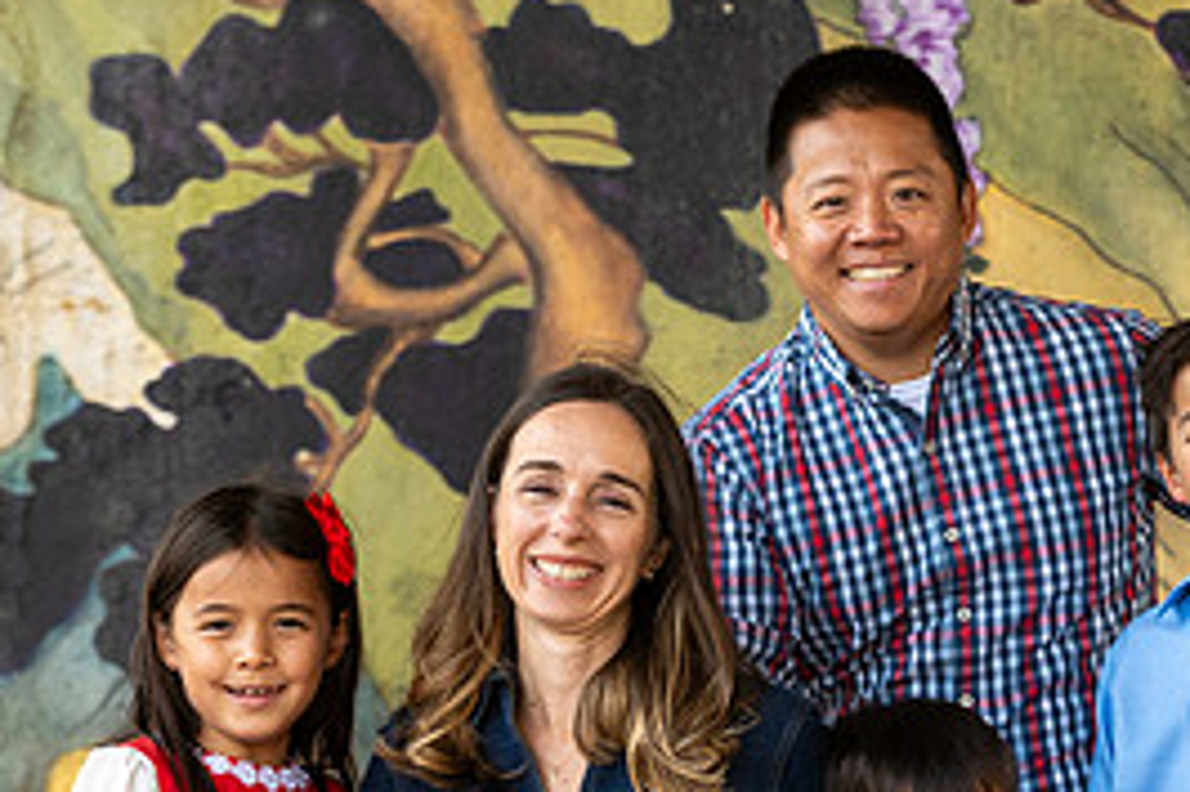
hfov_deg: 7.5
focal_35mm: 276
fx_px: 9117
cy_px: 737
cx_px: 1026
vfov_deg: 5.0
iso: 400
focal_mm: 120
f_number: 3.5
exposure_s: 1/200
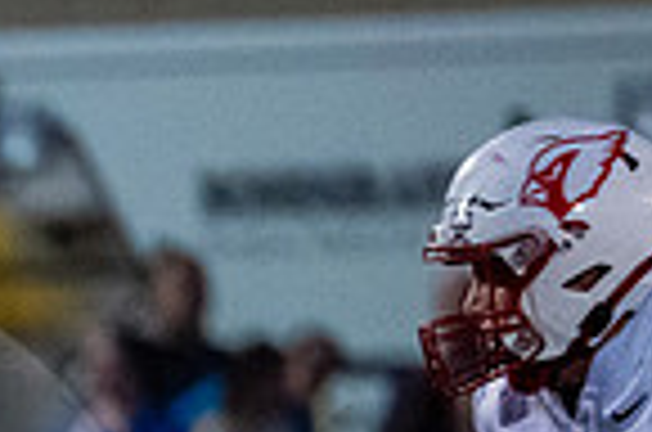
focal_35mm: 2074
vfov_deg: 0.7
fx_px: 37480
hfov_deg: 1.0
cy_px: 979
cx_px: -886
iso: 8000
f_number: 5.6
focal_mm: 400
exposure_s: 1/1250
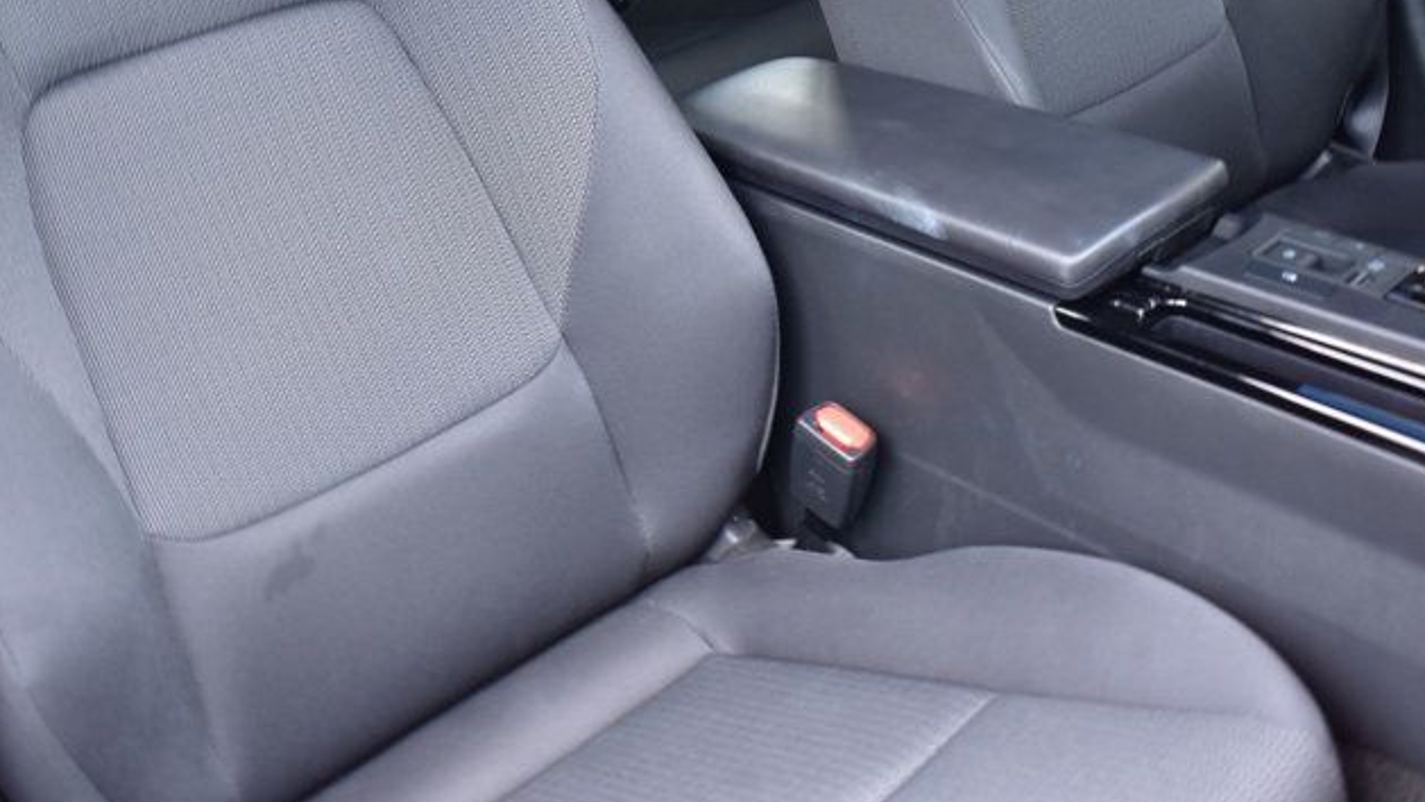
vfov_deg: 25.0
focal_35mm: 46
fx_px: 1738
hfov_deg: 44.6
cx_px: 680
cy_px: 50
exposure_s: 1/25
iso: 400
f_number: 7.1
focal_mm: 18
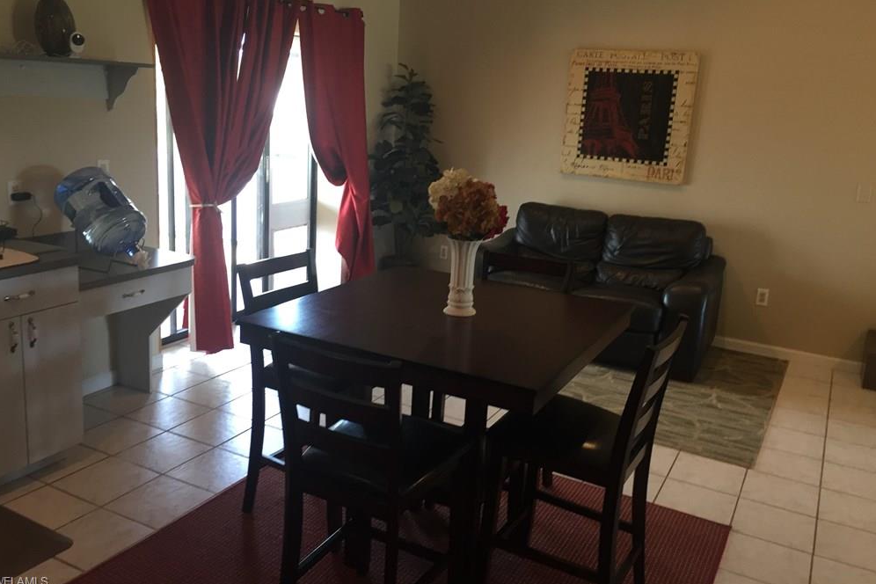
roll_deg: -3.1
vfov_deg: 42.2
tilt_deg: -11.8
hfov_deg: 60.3
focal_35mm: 31
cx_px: 434
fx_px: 754
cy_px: 252
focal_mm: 4.15
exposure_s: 1/30
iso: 80
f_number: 2.2
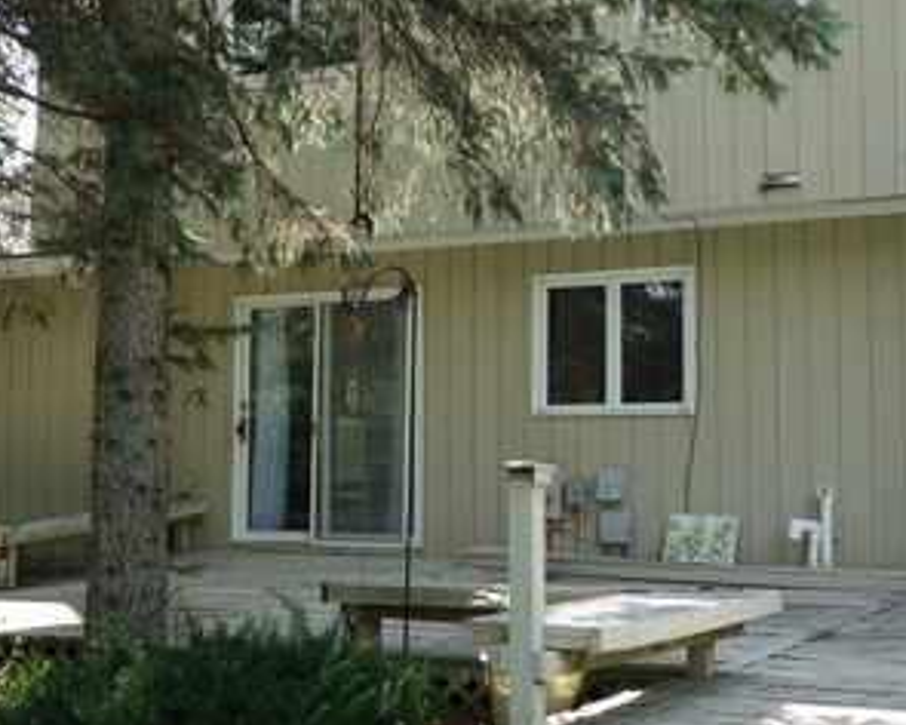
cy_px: 333
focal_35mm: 57
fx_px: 1528
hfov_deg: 33.0
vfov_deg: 26.7
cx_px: 522
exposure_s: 1/100
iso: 125
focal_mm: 10.4
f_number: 5
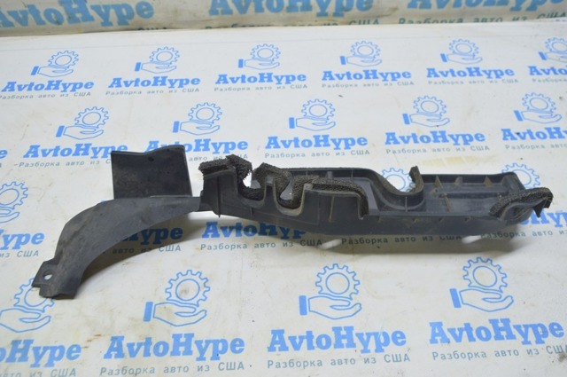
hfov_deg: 62.0
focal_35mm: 30
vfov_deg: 43.5
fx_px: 472
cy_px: 188
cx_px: 284
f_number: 5.6
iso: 400
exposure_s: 1/20
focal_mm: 20
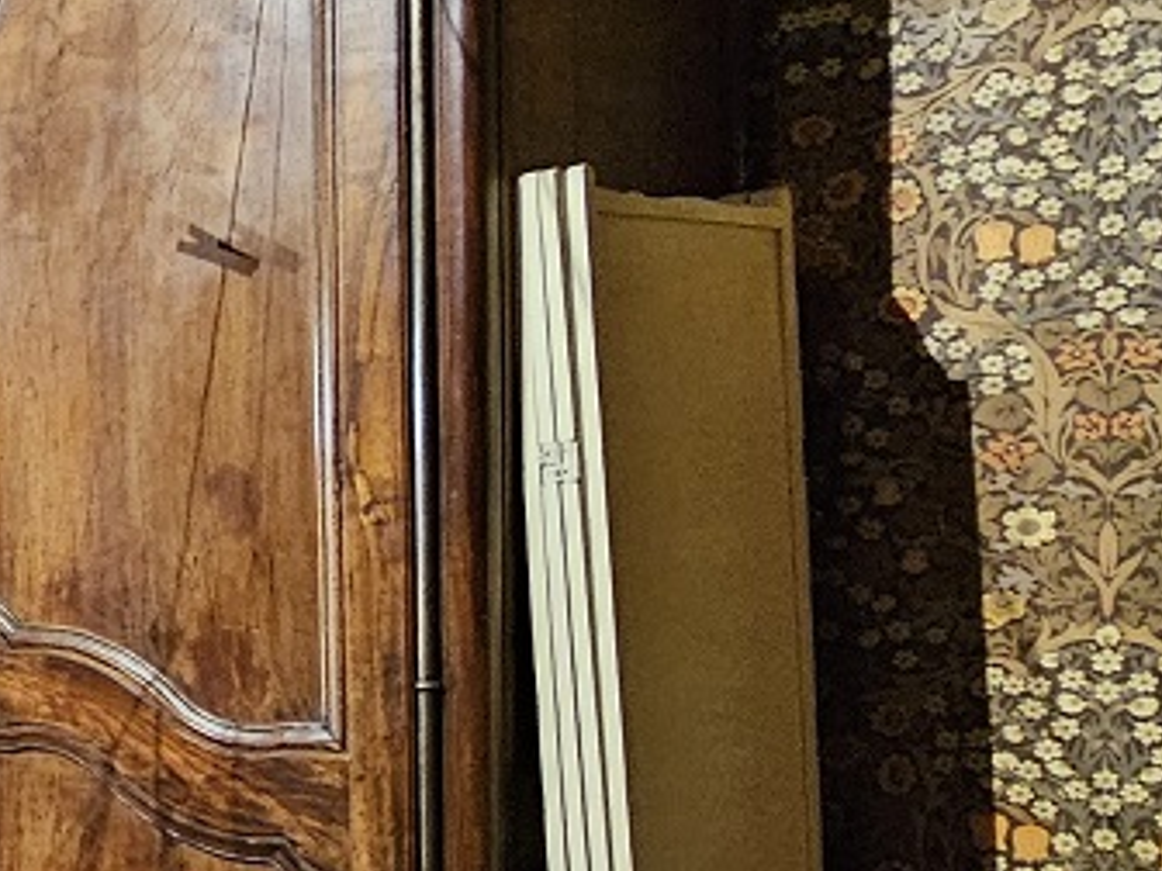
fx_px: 1947
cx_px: -761
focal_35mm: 58
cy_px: 551
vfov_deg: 25.1
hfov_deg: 23.3
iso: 640
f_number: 2.2
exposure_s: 1/33.3
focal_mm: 2.2
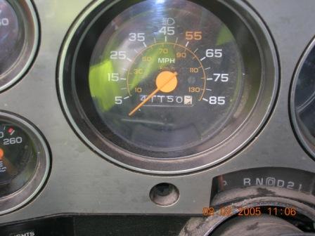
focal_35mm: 54
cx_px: 158
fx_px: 491
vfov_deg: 27.0
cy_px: 118
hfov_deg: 35.5
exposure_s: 1/30
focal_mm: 9
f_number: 3.4
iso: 50
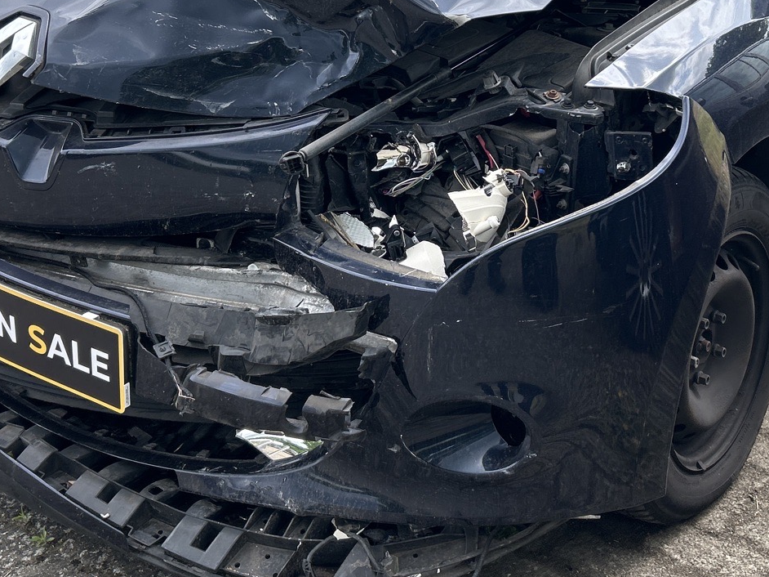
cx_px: 425
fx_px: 1177
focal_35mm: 53
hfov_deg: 36.1
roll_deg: +1.8
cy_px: 138
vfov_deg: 27.1
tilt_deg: -15.5
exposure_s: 1/1224
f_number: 1.5
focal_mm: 5.7
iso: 50
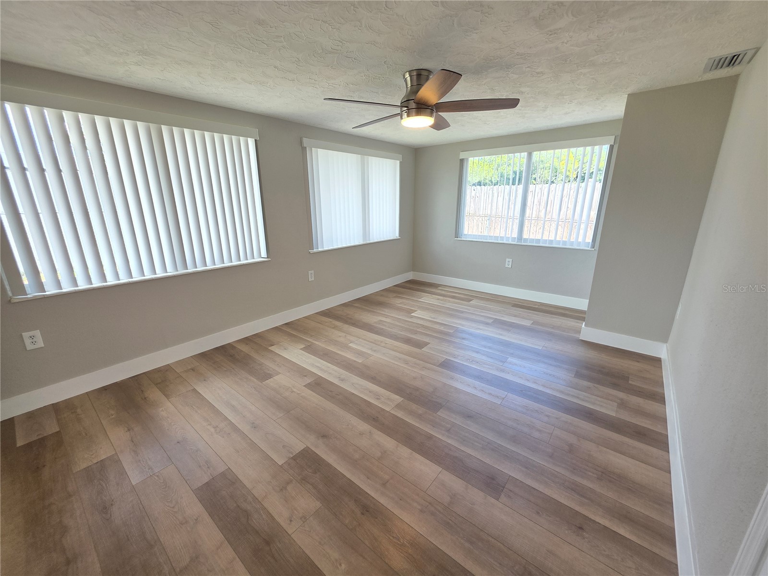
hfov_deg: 106.2
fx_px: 288
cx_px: 384
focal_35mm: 13
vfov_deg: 89.9
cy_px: 288
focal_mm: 2.2
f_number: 1.9
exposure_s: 1/120
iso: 64
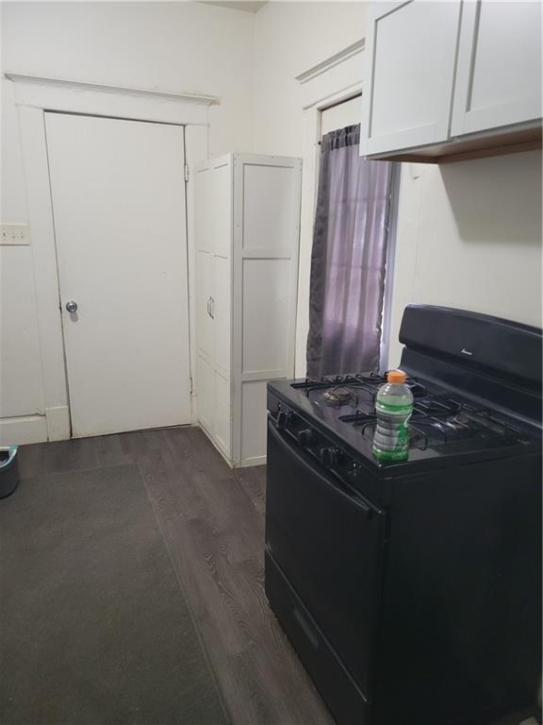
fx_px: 544
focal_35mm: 26
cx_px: 272
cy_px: 362
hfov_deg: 53.1
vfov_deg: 67.3
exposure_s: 1/40
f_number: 1.8
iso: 400
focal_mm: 5.4
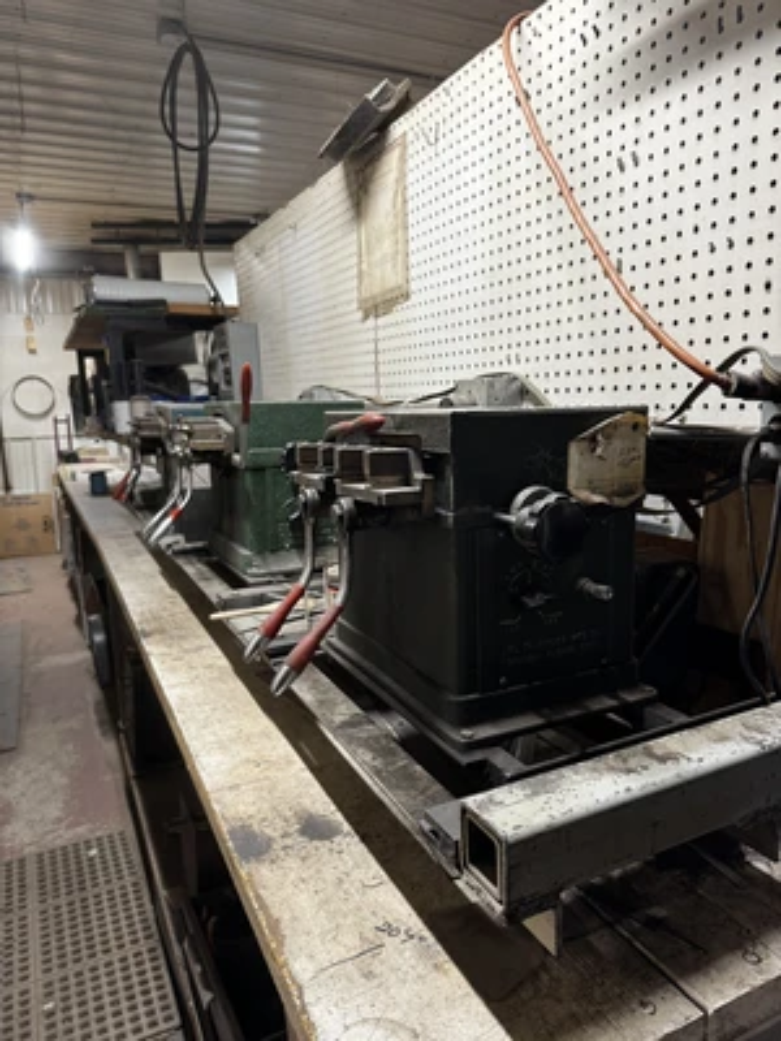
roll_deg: +1.9
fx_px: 722
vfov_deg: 71.6
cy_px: 520
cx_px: 390
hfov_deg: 56.8
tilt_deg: -10.7
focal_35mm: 24
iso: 200
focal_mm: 6.76
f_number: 1.78
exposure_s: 1/60
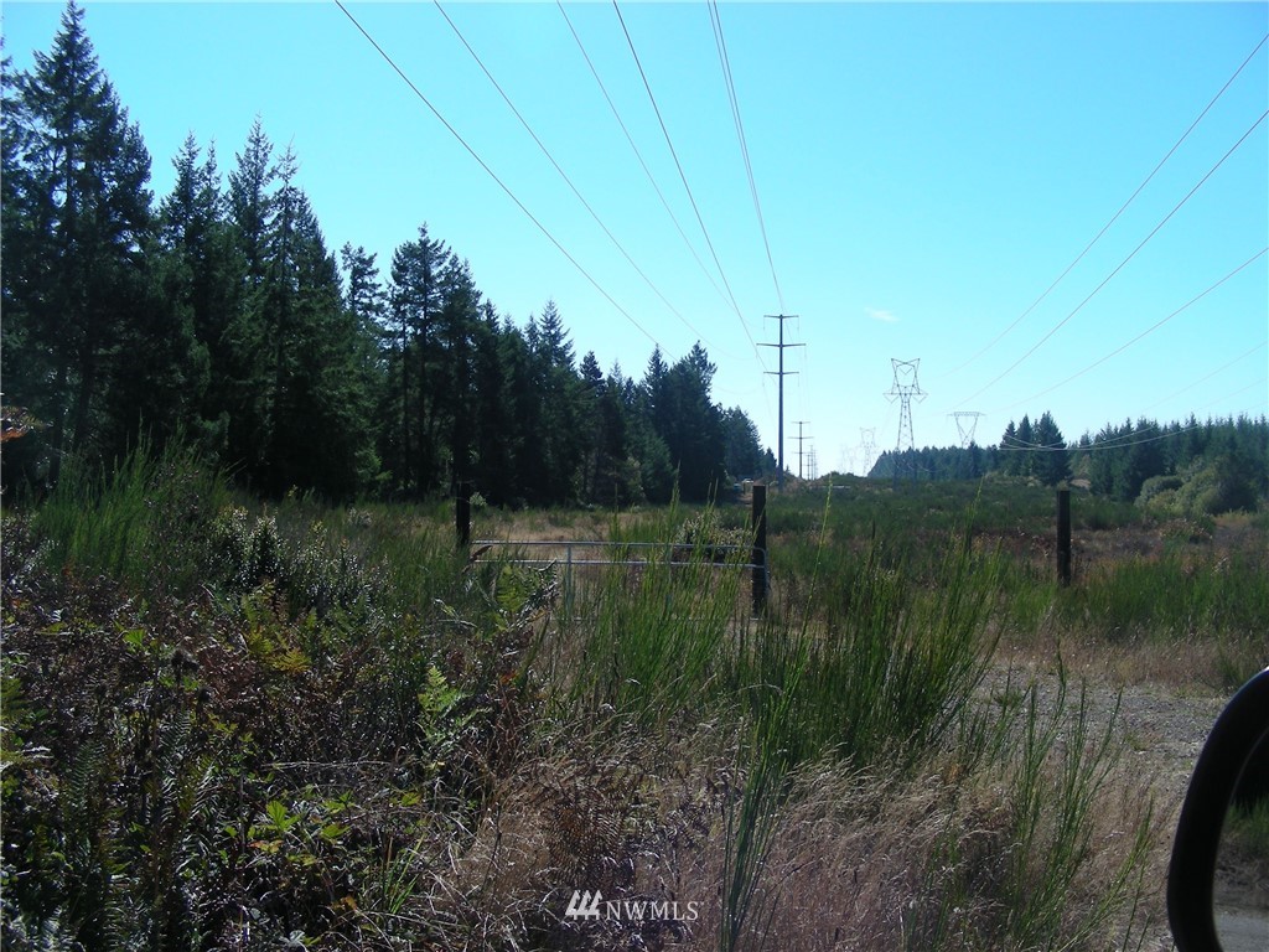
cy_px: 476
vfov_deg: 37.7
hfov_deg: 49.0
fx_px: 1393
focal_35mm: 38
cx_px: 634
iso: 50
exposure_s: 1/431
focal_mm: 6.3
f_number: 4
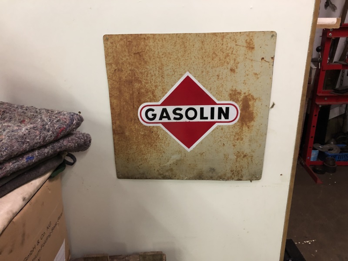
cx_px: 174
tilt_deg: -20.9
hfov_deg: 63.4
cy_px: 130
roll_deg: +0.8
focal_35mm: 28
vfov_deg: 49.7
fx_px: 281
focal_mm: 3.99
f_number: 1.8
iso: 100
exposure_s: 1/11
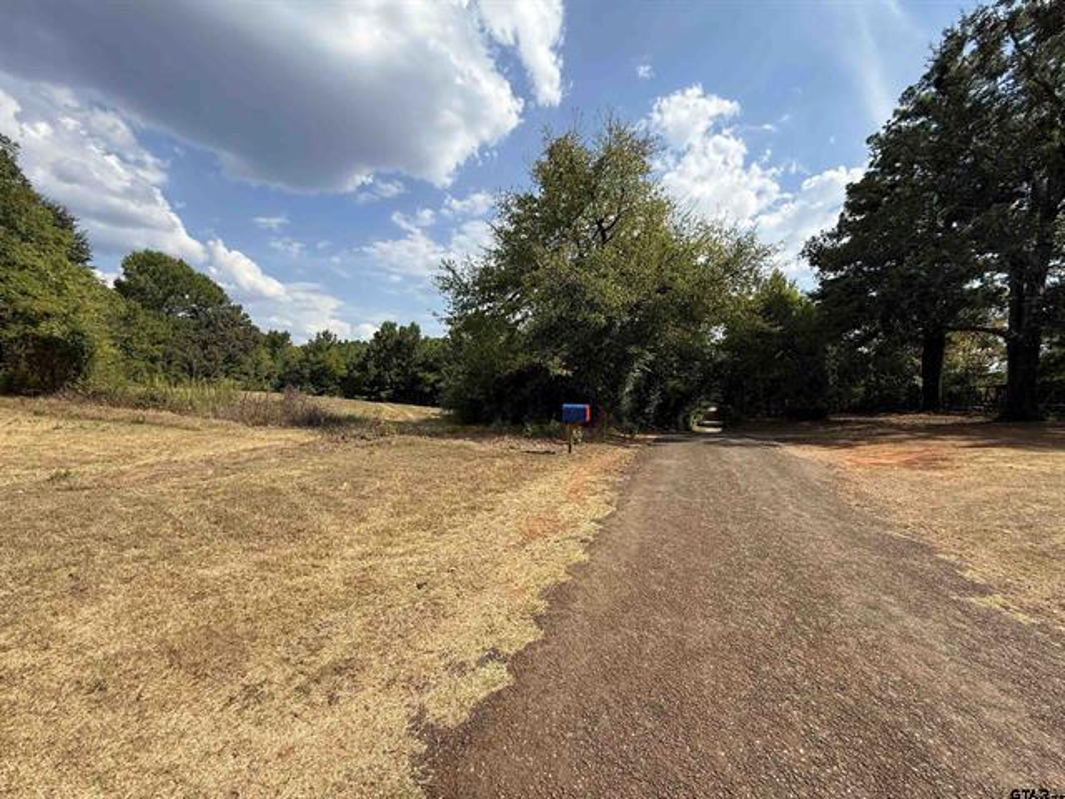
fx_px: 431
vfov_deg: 85.7
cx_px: 532
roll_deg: -0.8
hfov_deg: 102.1
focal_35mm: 14
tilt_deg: -2.9
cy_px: 400
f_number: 2.2
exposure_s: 1/1464
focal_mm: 2.22
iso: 50
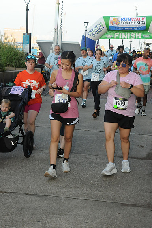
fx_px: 457
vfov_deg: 28.1
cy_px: 114
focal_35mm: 72
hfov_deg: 18.9
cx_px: 76
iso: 800
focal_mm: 48
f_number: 13
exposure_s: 1/250
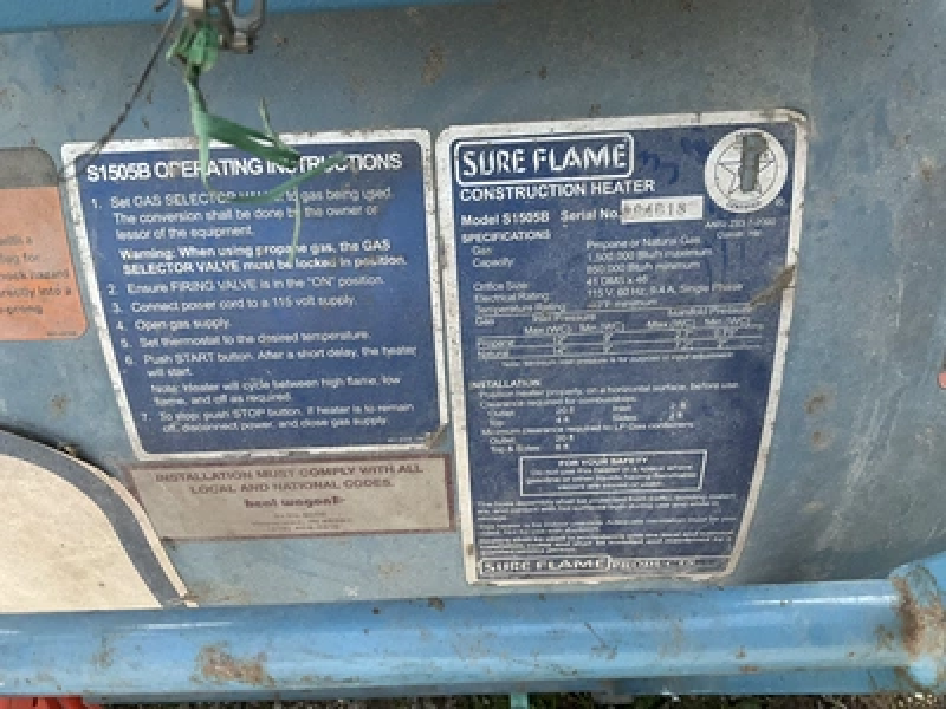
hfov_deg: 61.7
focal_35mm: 29
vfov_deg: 48.2
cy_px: 354
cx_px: 473
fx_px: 793
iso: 64
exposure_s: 1/65
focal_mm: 3
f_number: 1.8
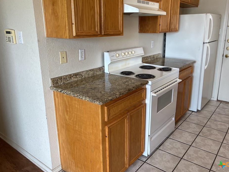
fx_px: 192
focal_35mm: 29
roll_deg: +0.4
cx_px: 126
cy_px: 78
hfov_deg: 61.5
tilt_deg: -14.9
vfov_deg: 48.2
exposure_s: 1/121
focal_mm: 5.7
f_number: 1.5
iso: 80
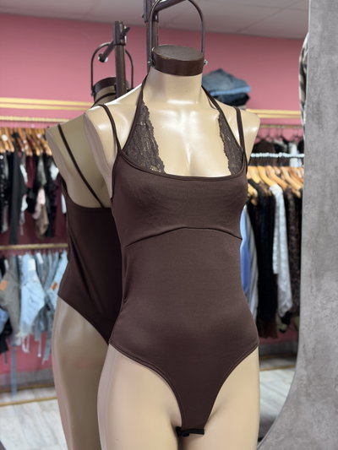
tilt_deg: -4.4
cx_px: 169
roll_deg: +0.0
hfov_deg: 30.3
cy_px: 225
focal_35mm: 48
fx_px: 625
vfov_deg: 39.6
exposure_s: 1/60
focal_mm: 6.76
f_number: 1.78
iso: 125
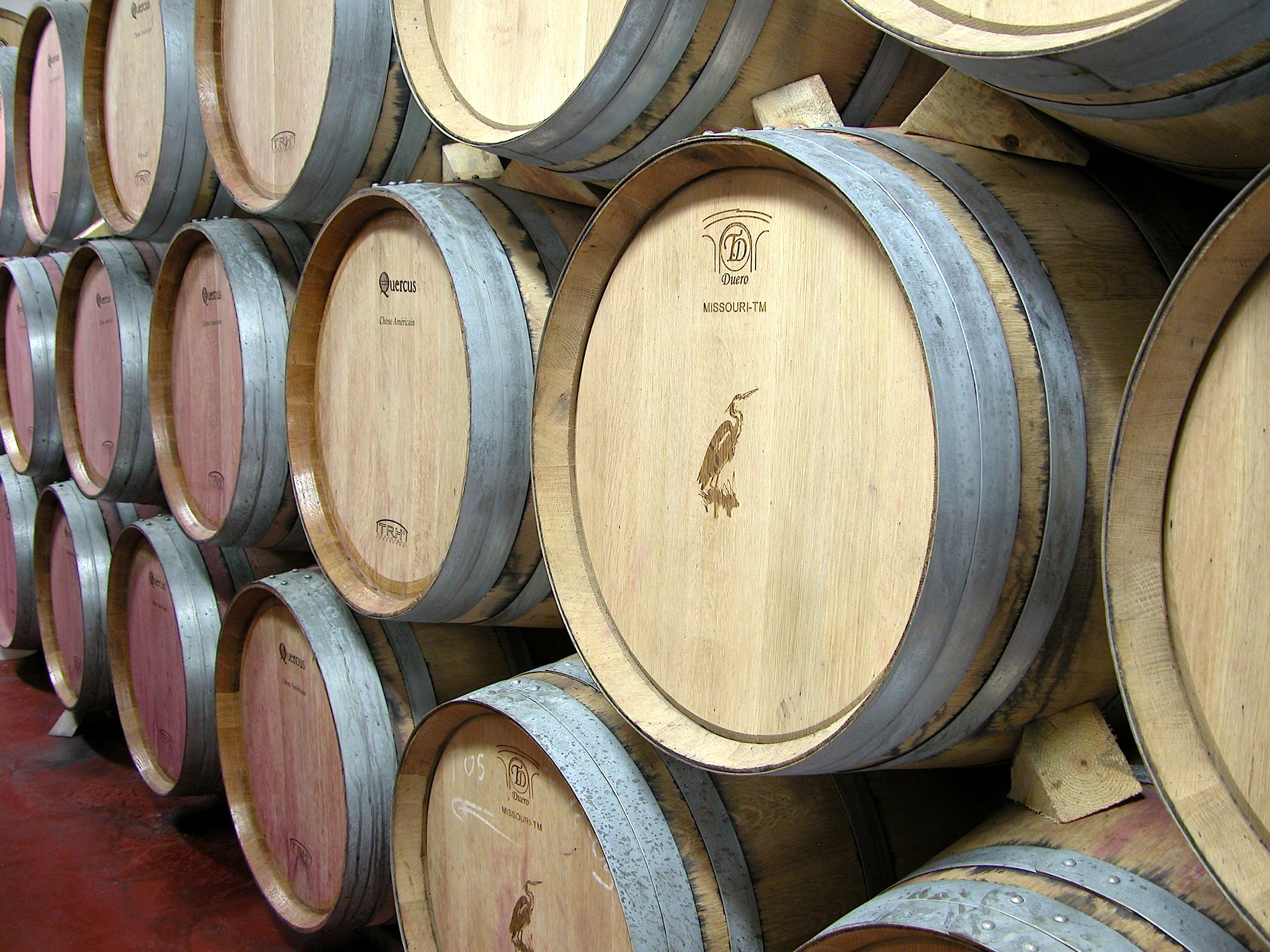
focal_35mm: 35
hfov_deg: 52.6
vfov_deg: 40.7
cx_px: 635
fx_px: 1284
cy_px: 476
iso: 135
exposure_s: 1/3.8
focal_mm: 8.9
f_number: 2.8
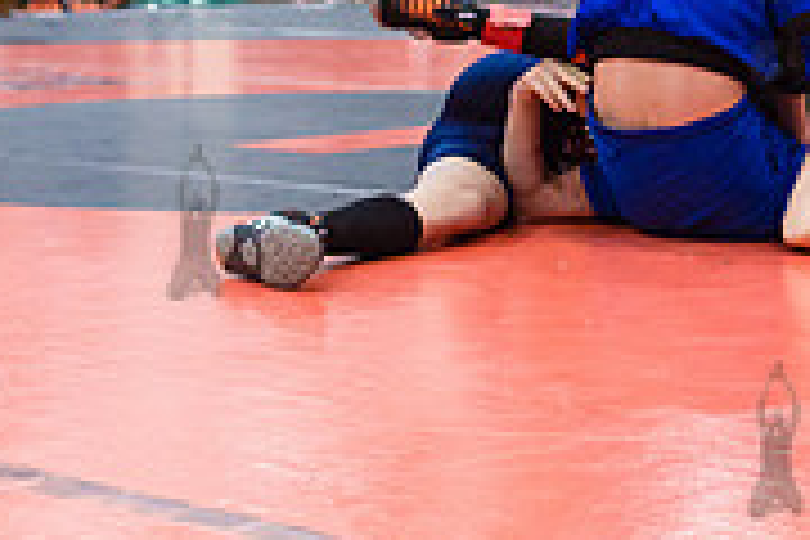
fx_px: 2745
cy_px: 2
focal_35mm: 122
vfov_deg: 11.1
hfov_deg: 16.5
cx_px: 774
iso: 4000
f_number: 3.5
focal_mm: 35
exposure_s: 1/400
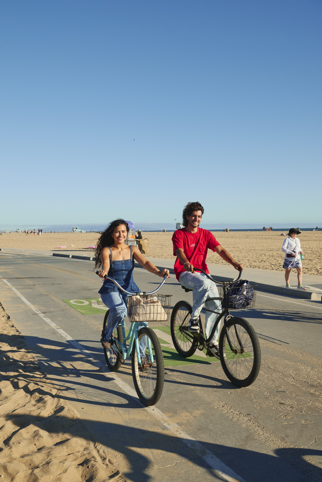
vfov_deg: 50.7
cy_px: 241
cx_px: 161
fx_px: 510
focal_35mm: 38
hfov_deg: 35.1
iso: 320
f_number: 9
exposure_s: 1/800
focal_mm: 38
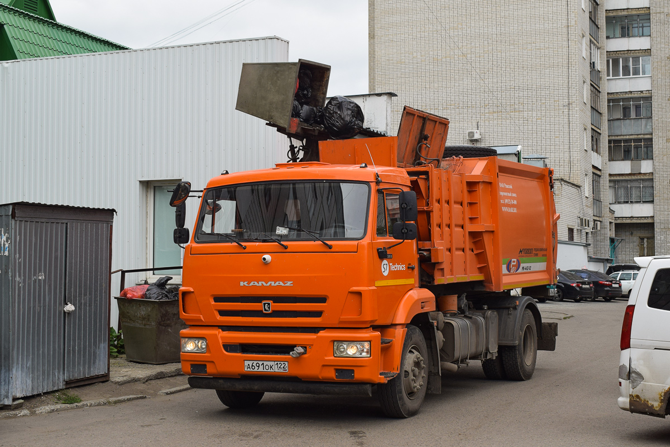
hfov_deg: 42.3
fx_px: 865
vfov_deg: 28.9
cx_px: 335
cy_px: 224
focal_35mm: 46
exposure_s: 1/250
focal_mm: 31
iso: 200
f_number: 8
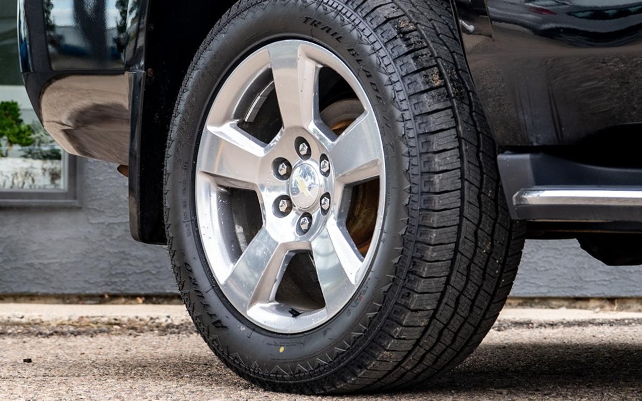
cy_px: 49
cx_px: 247
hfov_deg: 18.9
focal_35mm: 110
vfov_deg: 11.8
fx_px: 1925
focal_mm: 50
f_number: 4
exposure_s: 1/160
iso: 250
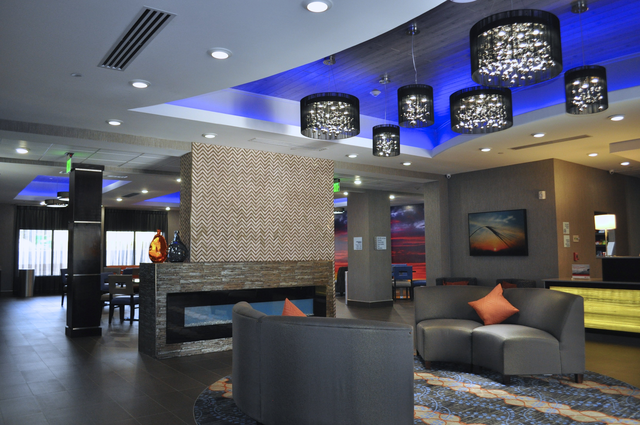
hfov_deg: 67.4
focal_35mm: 27
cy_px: 212
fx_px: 479
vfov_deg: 47.8
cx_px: 320
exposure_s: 1/80
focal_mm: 18
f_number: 3.5
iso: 800
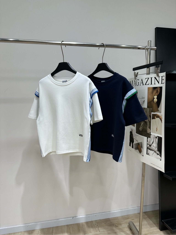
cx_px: 88
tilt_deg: -9.6
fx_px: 163
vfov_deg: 71.6
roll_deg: +0.1
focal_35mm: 24
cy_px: 118
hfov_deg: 56.8
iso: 80
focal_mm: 6.86
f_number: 1.78
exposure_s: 1/230
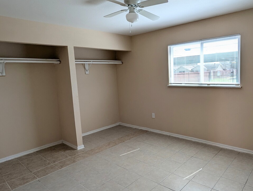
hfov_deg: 70.2
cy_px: 94
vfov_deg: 56.9
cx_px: 160
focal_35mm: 24
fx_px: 176
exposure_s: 1/277
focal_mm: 2.35
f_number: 2.2
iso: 62
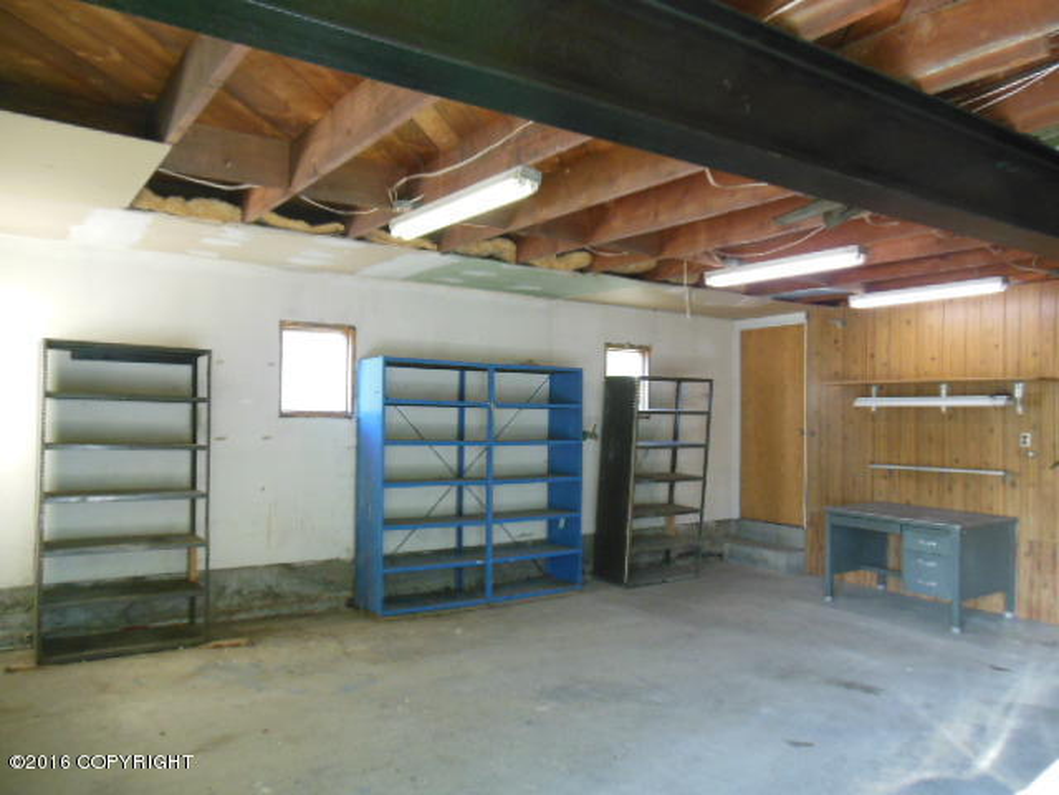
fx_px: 765
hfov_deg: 69.4
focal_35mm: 25
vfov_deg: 54.9
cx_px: 530
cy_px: 398
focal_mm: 4.5
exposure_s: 1/60
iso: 400
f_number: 3.2
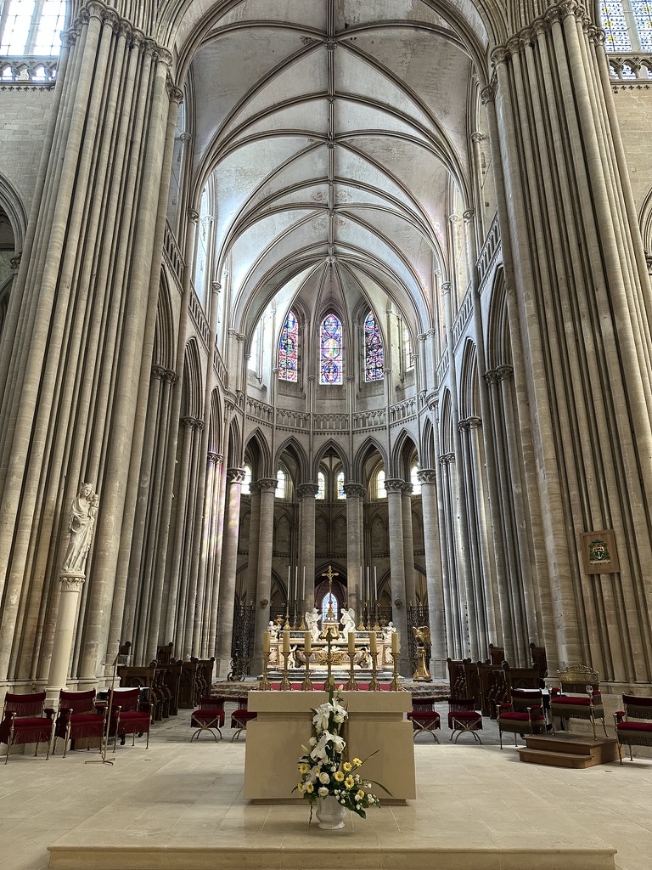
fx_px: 603
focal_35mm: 24
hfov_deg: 56.8
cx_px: 326
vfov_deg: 71.6
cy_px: 435
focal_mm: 6.86
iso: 200
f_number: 1.78
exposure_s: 1/50
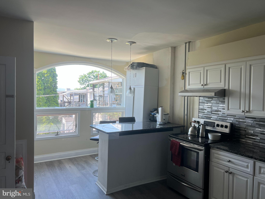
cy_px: 100
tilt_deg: -1.9
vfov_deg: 53.1
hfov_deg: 67.3
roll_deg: -1.1
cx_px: 132
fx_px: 199
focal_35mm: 26
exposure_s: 1/162
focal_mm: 5.7
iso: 40
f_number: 1.5
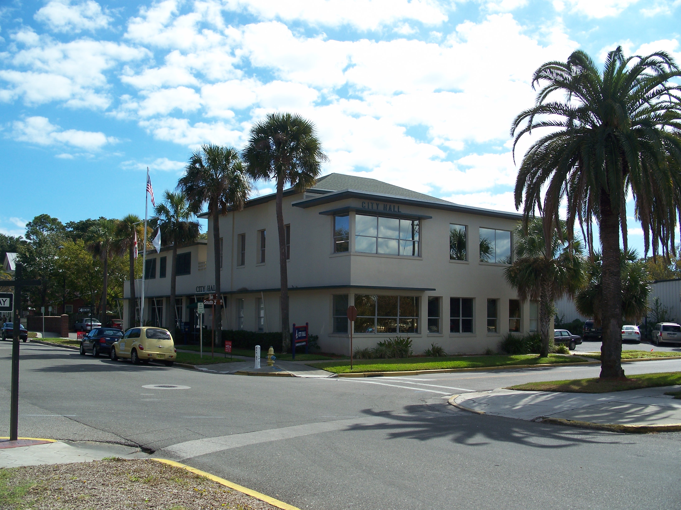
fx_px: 728
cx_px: 340
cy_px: 255
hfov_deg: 50.1
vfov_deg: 38.7
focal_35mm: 37
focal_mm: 7.8
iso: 64
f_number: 4
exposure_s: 1/640
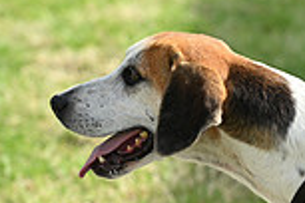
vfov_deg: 2.9
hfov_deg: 4.3
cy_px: 230
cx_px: 496
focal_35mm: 473
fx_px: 4007
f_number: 4.5
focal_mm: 125
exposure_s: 1/1000
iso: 250
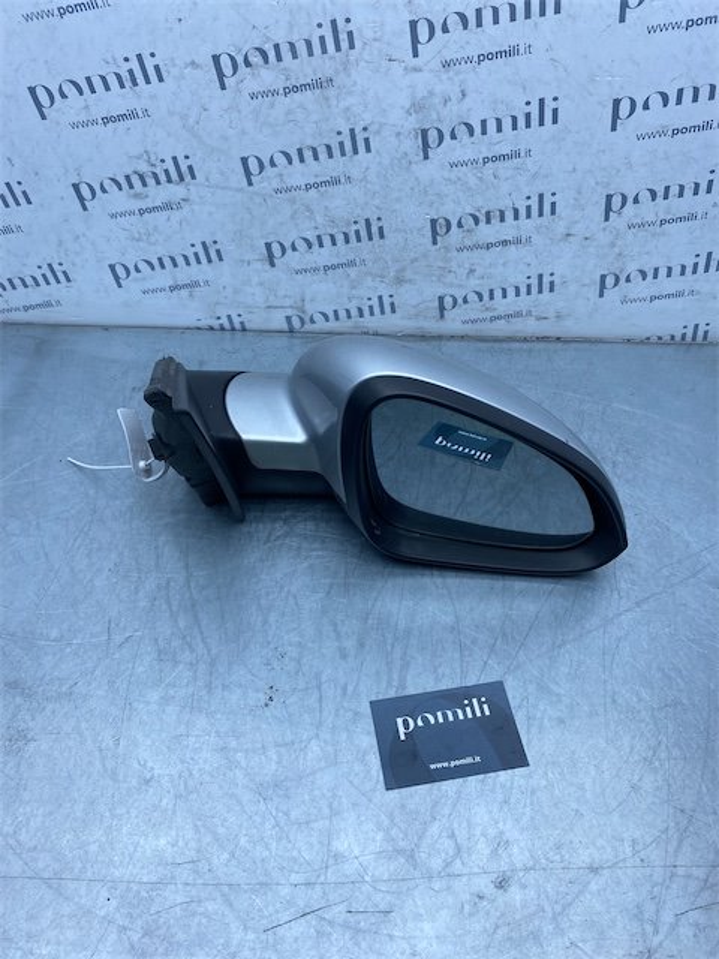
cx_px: 360
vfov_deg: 67.3
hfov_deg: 53.1
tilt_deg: -46.8
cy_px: 480
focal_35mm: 26
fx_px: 720
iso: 32
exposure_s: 1/1082
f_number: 1.8
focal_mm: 4.25
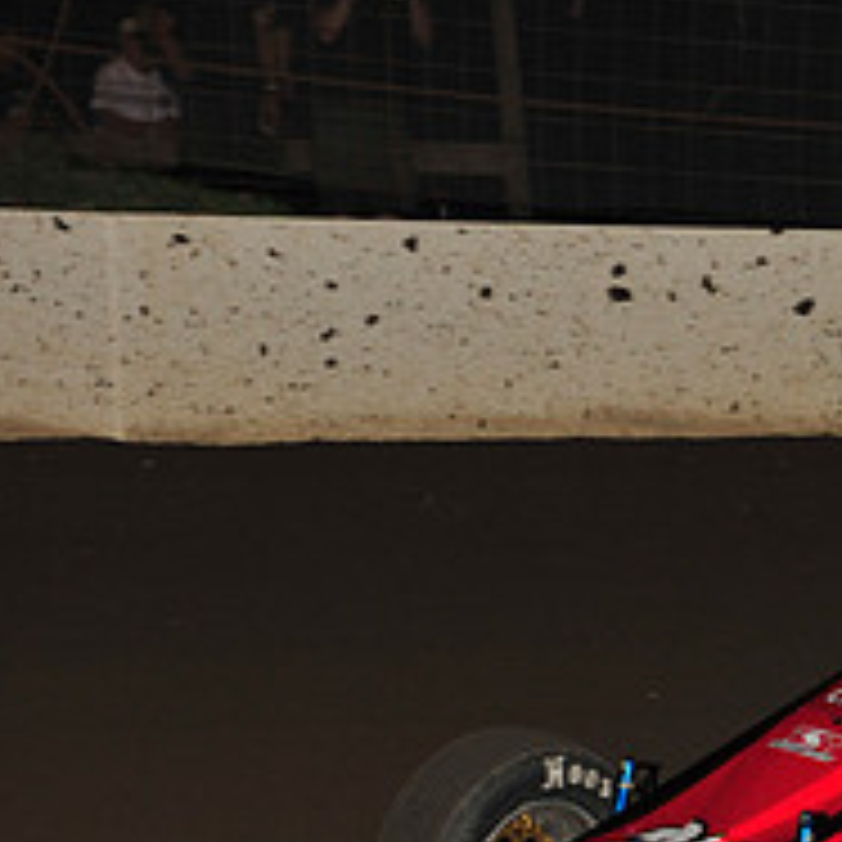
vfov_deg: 4.3
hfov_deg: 4.3
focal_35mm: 409
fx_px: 11255
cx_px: 1148
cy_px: 743
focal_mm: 155
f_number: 6.3
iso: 800
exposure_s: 1/320
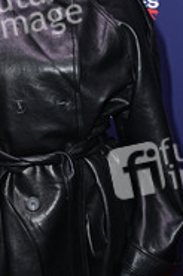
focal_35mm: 91
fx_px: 695
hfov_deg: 14.9
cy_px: 90
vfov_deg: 22.3
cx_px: 49
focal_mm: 42
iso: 800
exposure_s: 1/250
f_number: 5.6
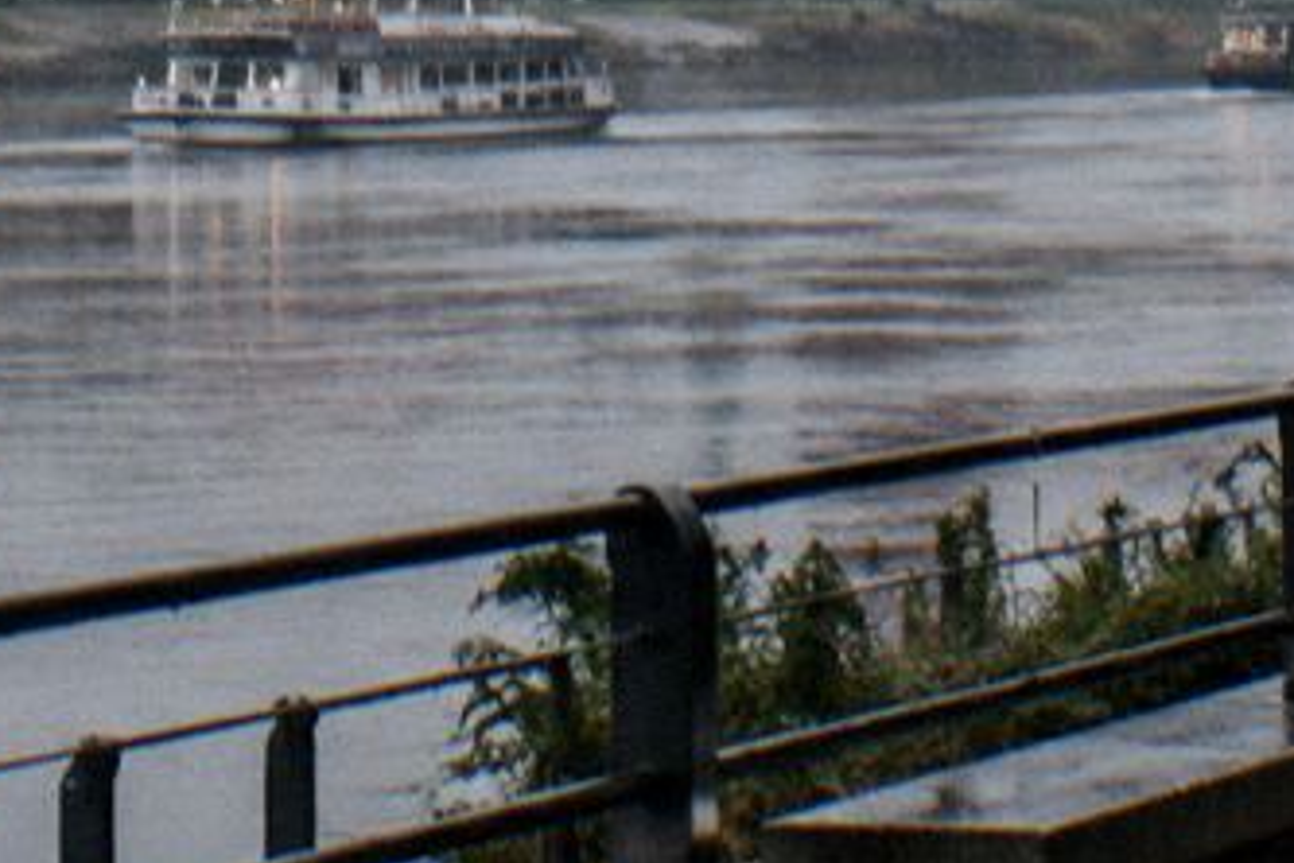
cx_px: 1702
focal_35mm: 147
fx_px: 5283
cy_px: 82
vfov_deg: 9.3
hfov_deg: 13.4
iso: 500
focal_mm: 49
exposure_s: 1/640
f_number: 8
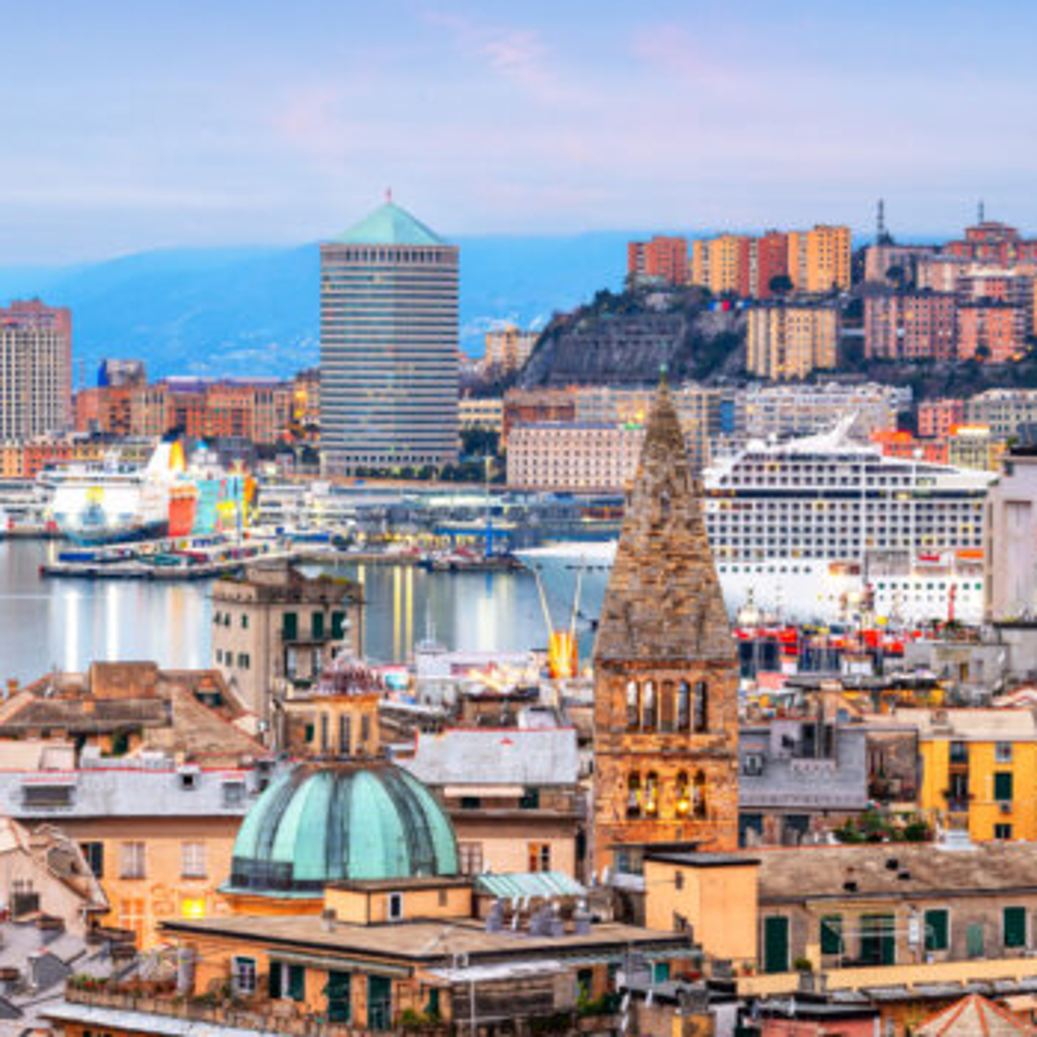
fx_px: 5728
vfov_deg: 10.3
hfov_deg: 10.3
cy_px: 575
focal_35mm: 169
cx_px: 664
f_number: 11
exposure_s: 8
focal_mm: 116
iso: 64
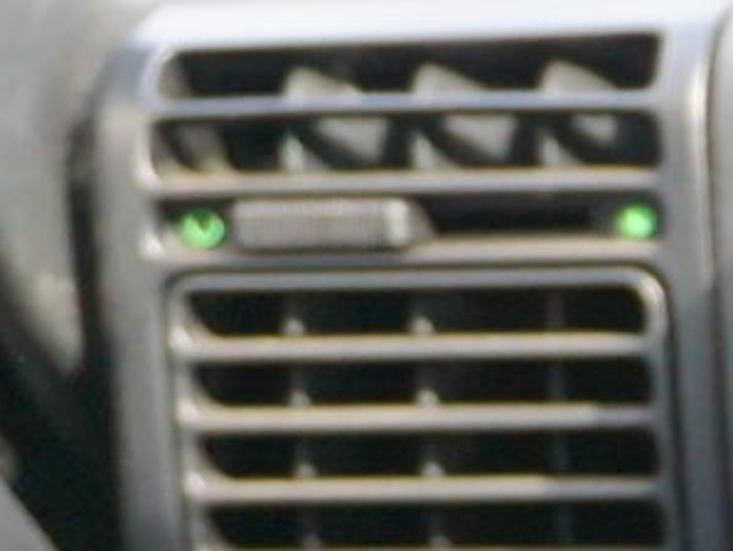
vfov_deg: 5.3
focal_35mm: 272
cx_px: 2920
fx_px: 5764
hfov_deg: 6.1
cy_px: 1441
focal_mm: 22
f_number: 4
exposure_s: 1/160
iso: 640
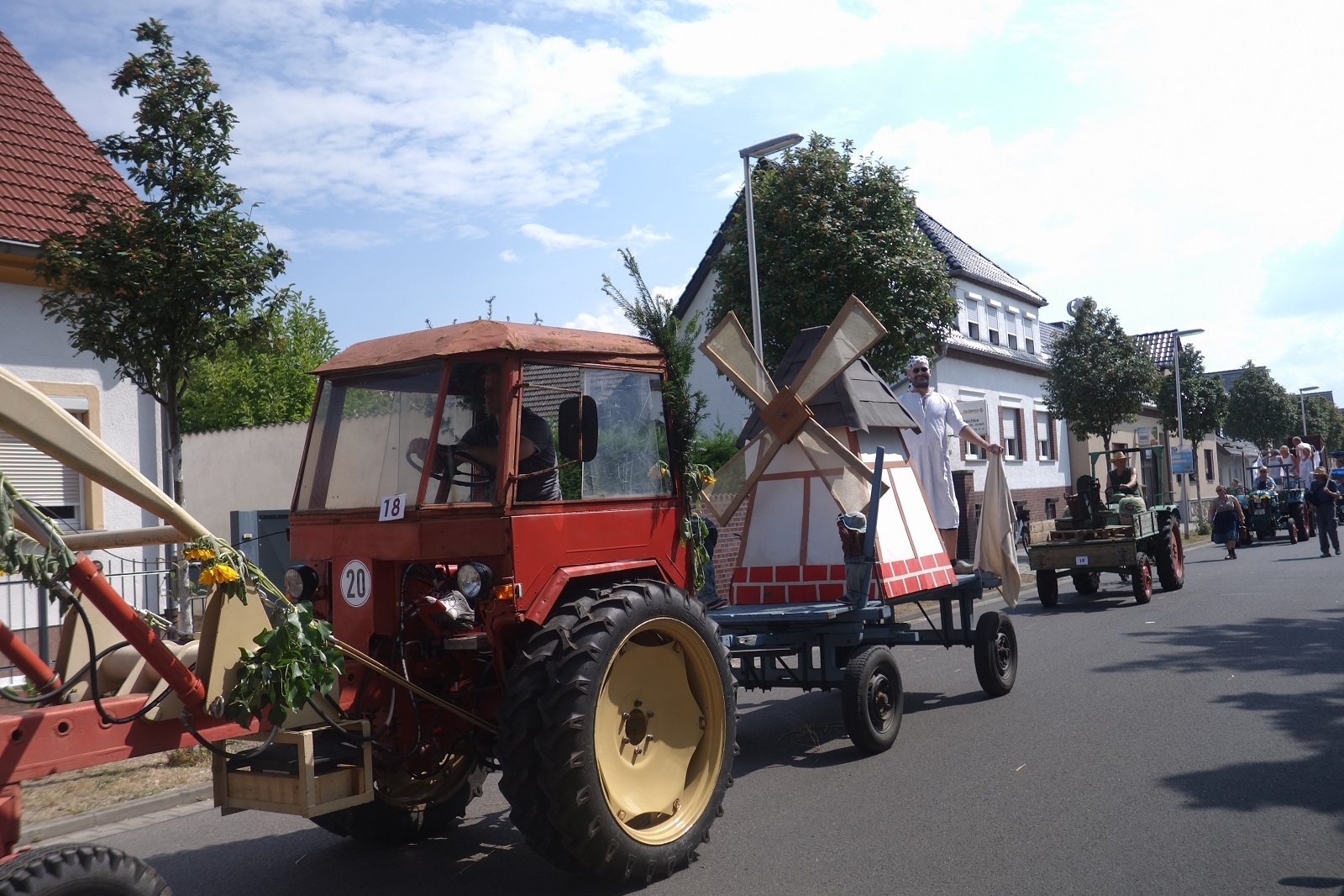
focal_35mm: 32
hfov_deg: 58.7
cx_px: 672
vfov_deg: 41.1
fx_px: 1194
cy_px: 448
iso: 80
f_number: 10
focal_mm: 11.75
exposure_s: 1/1600
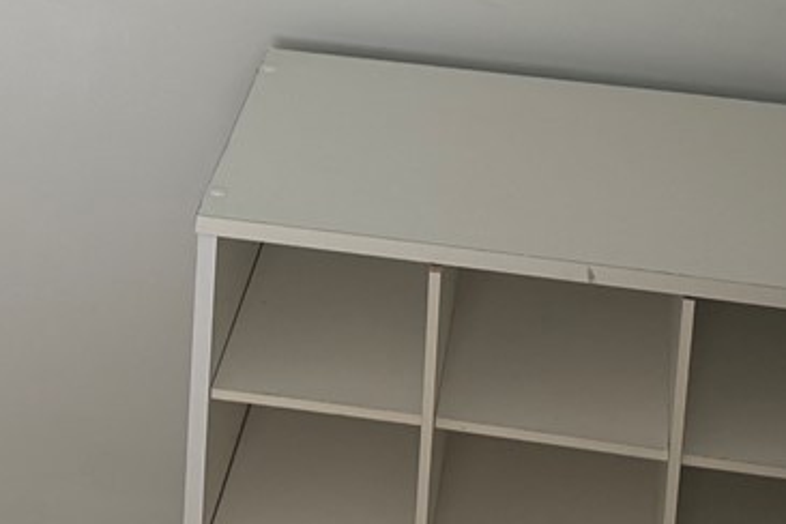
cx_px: 232
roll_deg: -2.3
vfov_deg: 11.9
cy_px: -301
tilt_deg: -14.3
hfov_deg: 18.7
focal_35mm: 109
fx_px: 2380
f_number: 1.78
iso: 125
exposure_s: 1/60
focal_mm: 6.76
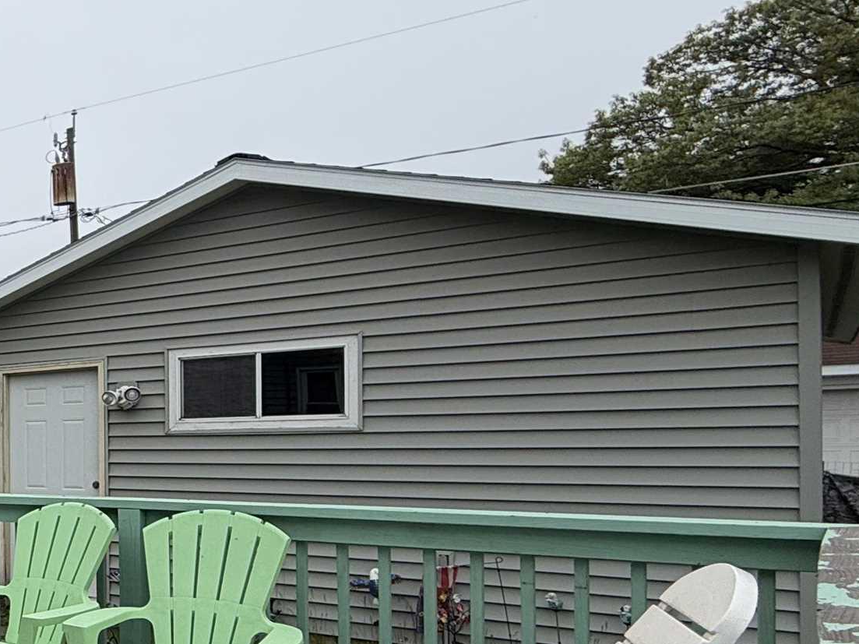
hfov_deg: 32.5
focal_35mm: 39
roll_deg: +0.8
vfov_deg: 36.3
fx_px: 968
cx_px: -315
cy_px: 449
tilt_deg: -0.5
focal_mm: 2.22
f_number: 2.2
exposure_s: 1/770
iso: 32
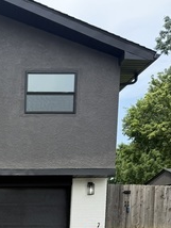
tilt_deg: -6.1
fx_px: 368
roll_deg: -0.7
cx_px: -27
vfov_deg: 30.0
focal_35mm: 56
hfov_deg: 24.1
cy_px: 264
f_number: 1.78
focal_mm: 6.76
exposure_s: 1/2445
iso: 100
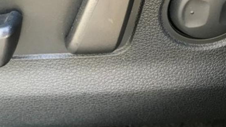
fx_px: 342
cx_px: 52
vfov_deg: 20.5
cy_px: 6
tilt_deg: -34.0
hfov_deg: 35.6
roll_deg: +11.6
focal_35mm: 57
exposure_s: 1/24
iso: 40
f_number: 1.8
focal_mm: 3.99
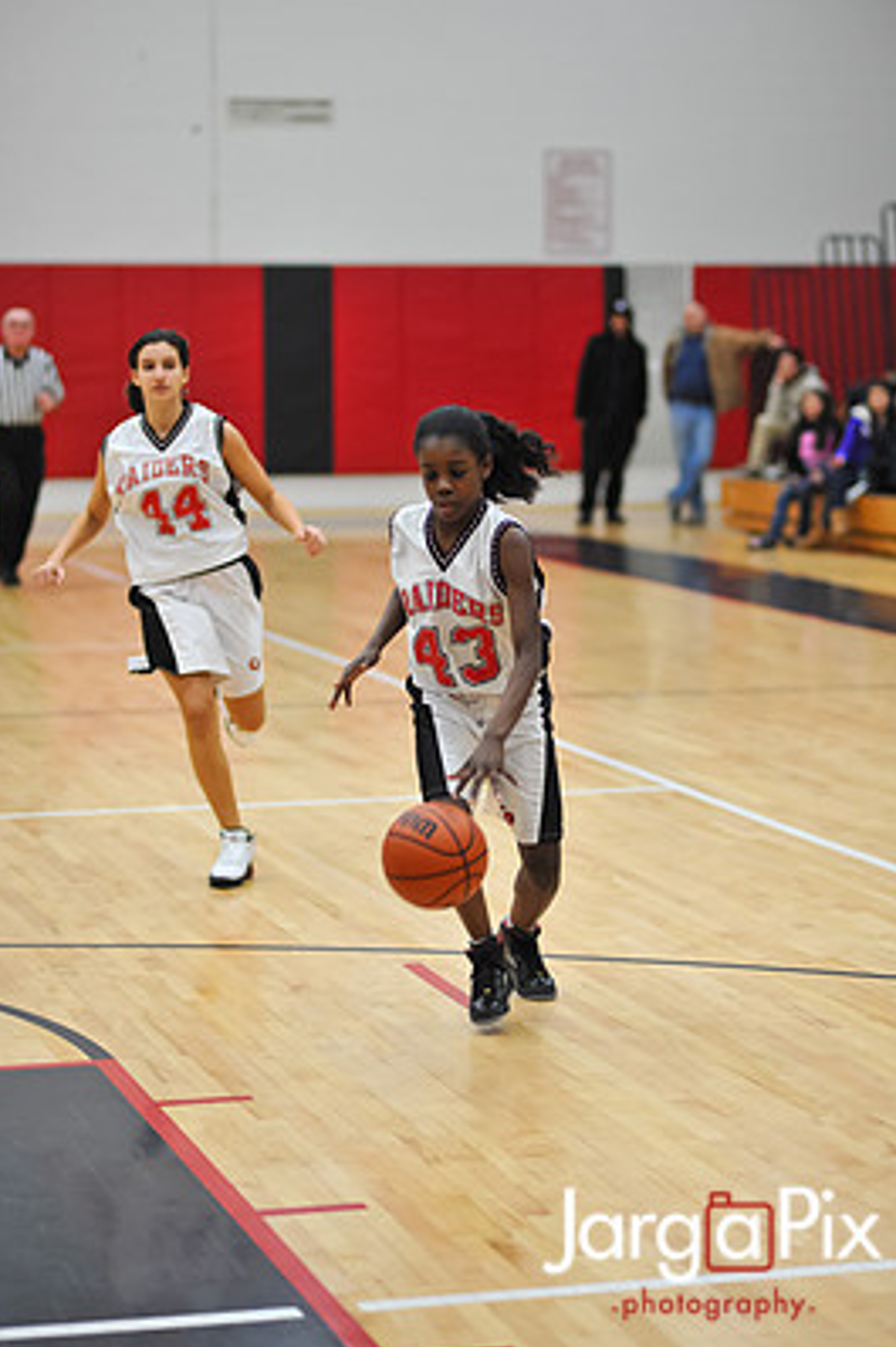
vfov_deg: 21.2
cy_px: 606
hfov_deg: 14.2
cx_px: 492
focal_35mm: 96
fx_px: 3587
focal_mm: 85
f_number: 2
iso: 1250
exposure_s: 1/500
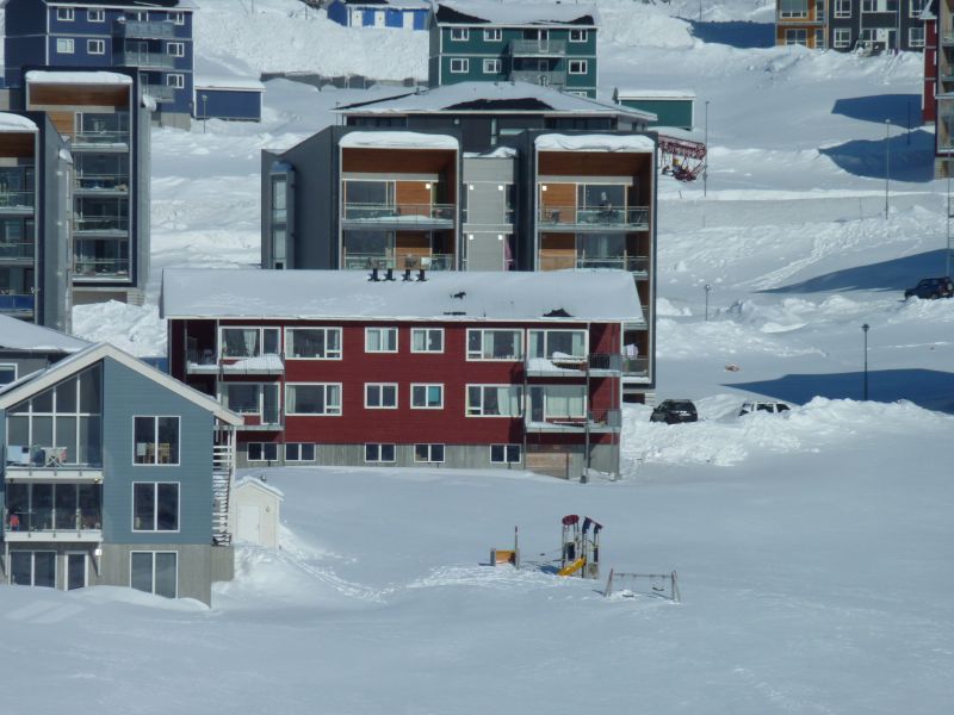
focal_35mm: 300
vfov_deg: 5.0
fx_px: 8268
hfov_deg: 6.6
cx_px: 477
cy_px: 358
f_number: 6.3
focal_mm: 49.2
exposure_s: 1/1600
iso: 80
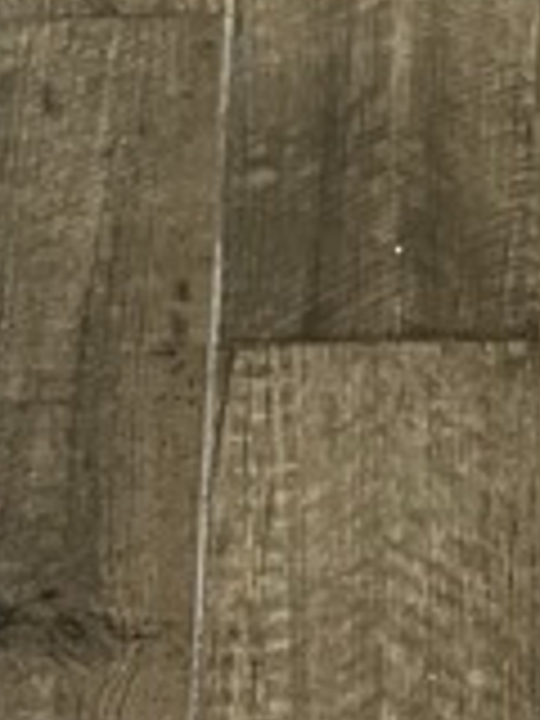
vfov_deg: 14.4
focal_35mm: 114
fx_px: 2371
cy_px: 1436
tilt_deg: -68.6
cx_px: 592
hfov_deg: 12.8
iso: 500
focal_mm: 5.1
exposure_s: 1/50
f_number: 1.6
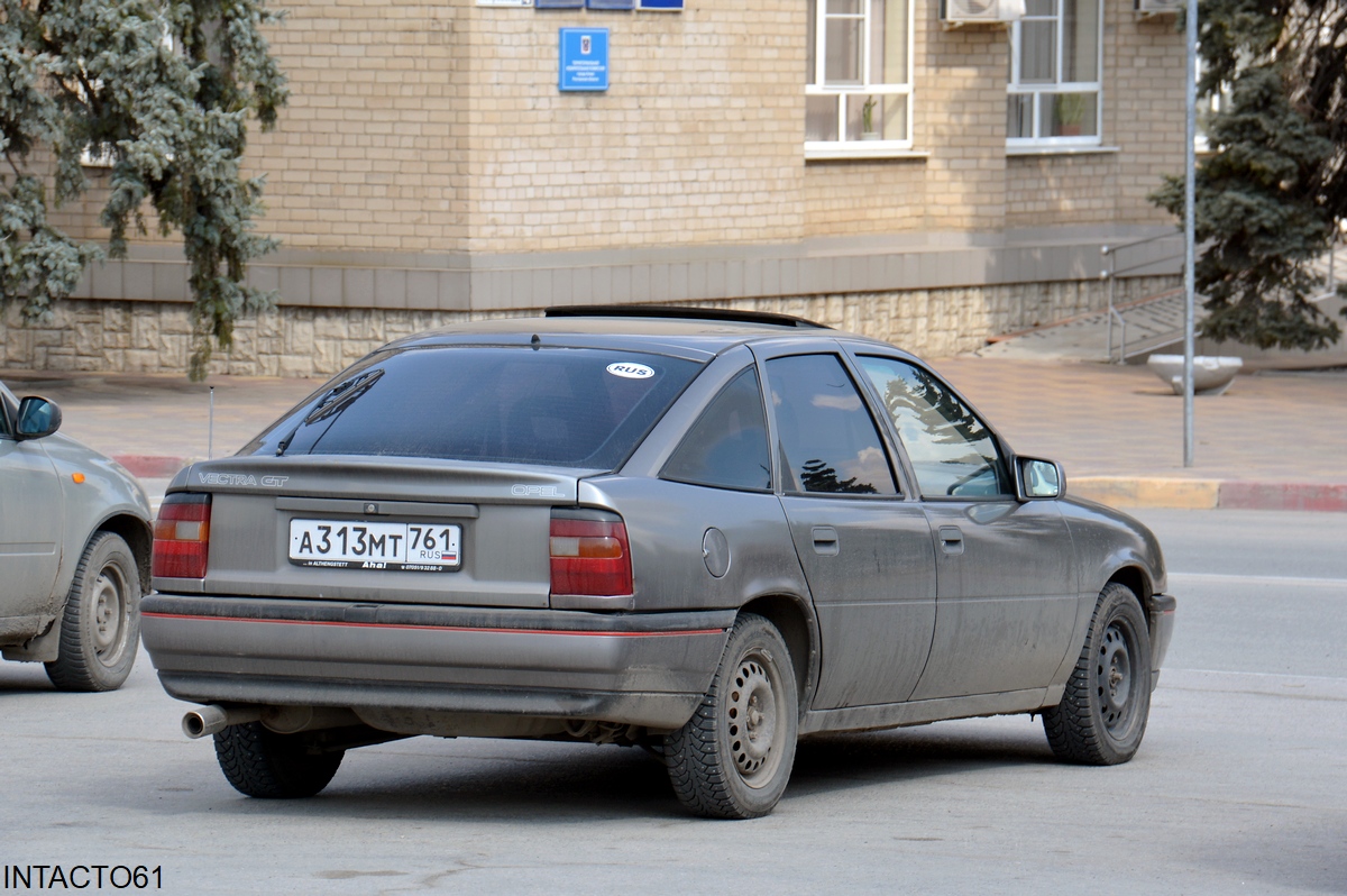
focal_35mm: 158
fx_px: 5888
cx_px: 674
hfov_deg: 13.1
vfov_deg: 8.7
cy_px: 448
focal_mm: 105
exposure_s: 1/250
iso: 200
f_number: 8
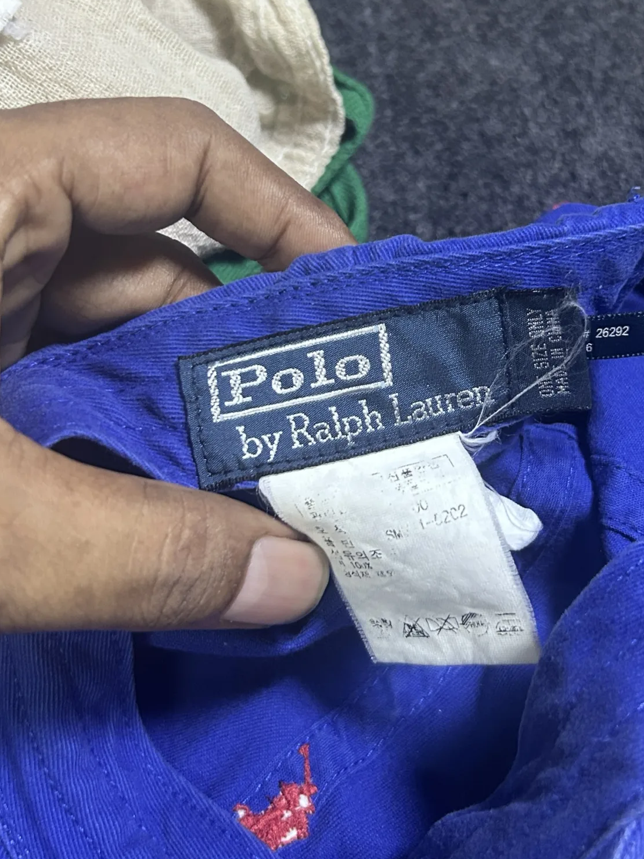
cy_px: 321
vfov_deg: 41.8
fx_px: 1116
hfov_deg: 31.9
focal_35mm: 45
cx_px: 436
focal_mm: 5.7
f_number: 1.5
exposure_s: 1/50
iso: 250
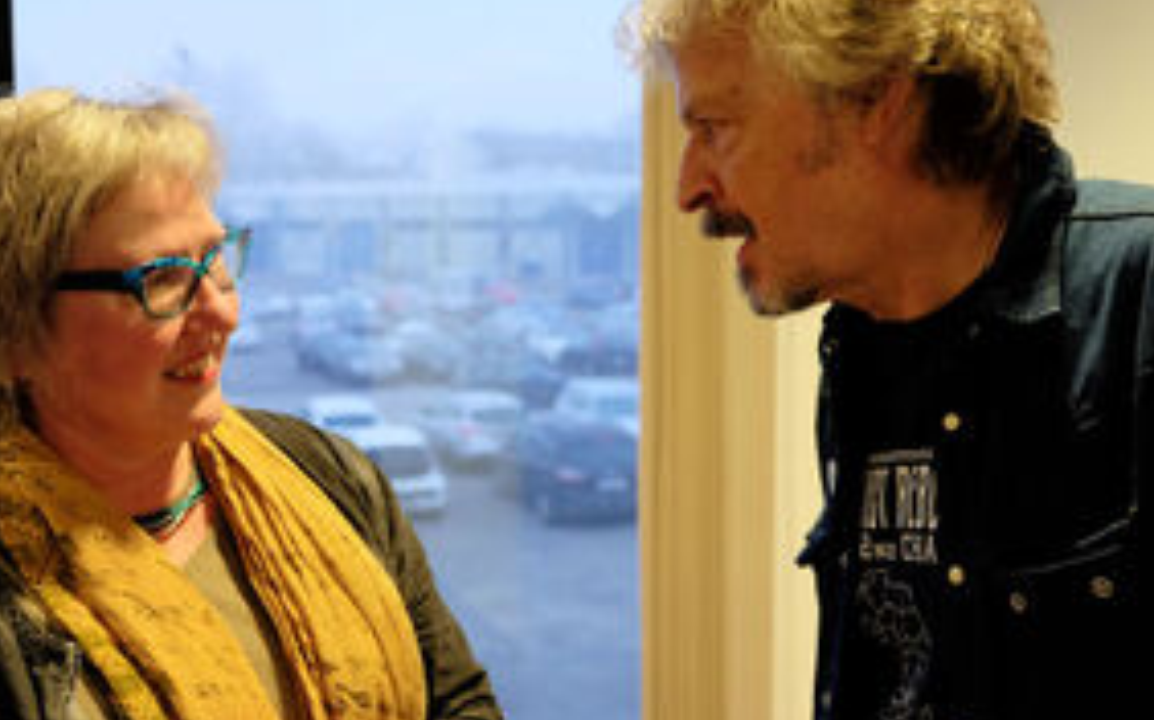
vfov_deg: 26.3
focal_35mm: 49
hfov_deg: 41.1
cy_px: 364
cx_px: 579
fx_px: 1540
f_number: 2.8
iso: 1600
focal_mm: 22.7
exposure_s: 1/56
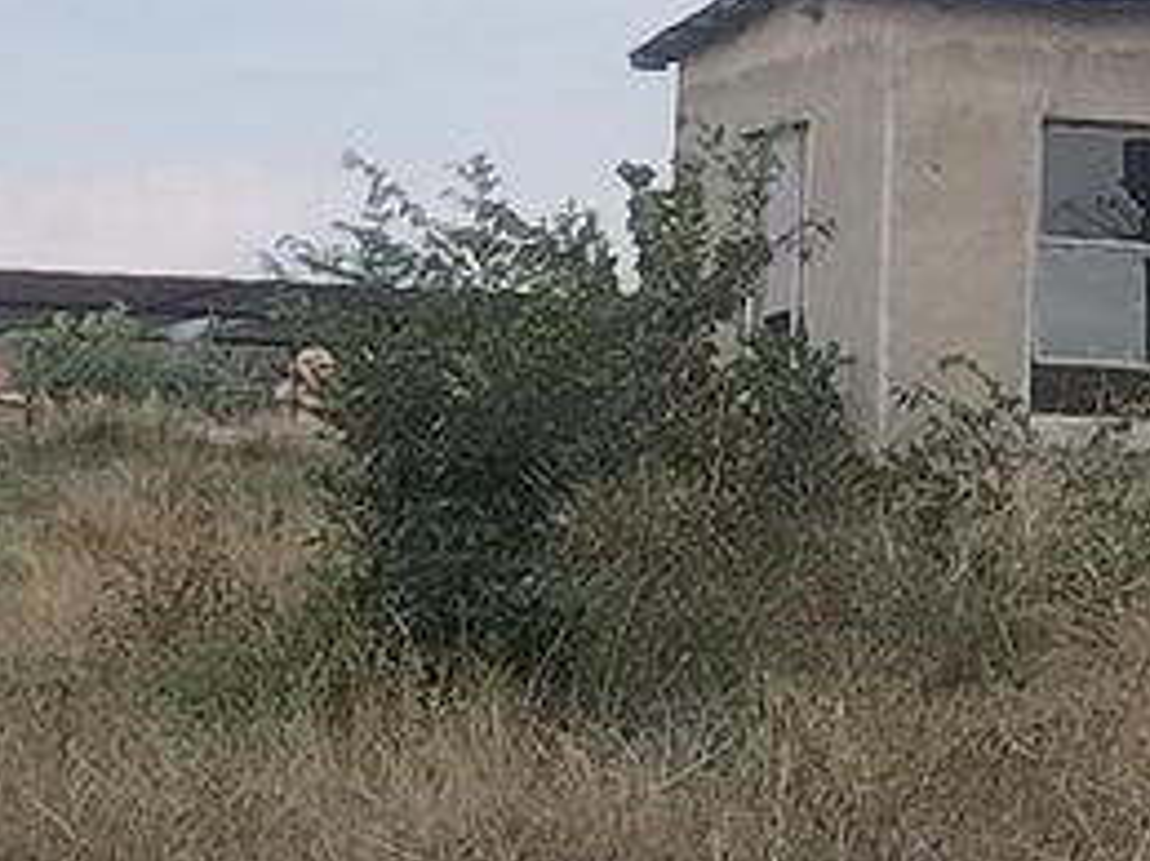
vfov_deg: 9.0
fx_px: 5446
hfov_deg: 11.8
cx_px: 1336
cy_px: 391
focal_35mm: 164
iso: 100
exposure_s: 1/447
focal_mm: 4.95
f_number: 1.9
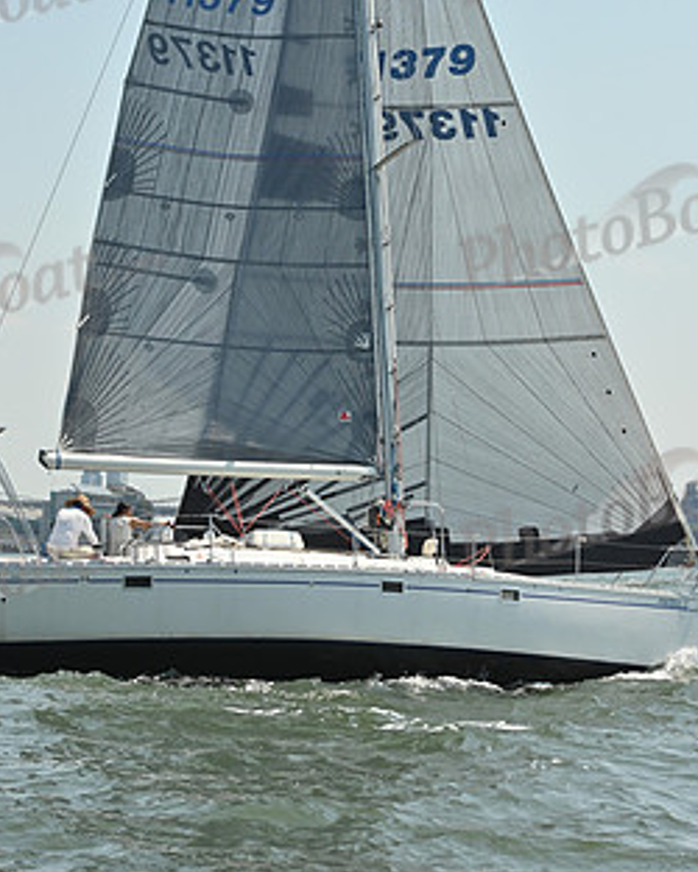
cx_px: 314
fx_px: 3147
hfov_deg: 12.7
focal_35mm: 122
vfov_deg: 15.6
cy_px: 117
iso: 320
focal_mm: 70
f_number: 8
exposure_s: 1/1250
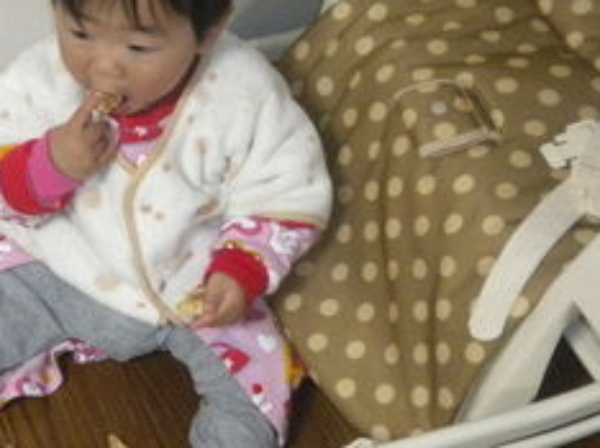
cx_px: 95
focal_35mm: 89
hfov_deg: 21.7
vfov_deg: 16.6
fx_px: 1541
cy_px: 251
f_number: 3.9
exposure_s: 1/30
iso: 800
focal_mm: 9.3
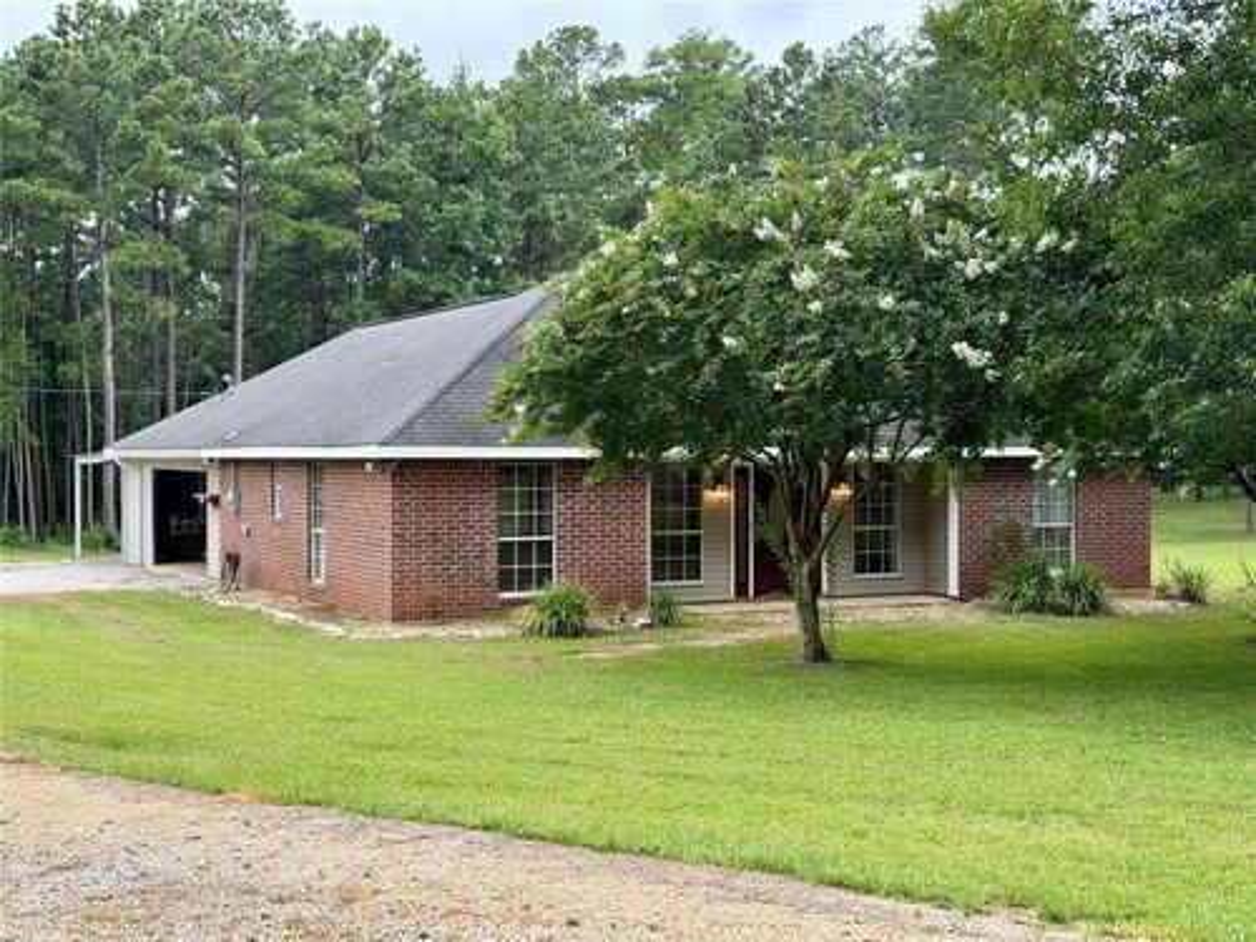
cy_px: 471
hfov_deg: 39.7
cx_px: 628
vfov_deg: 30.3
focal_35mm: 48
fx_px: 1742
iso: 80
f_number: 1.78
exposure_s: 1/323
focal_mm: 6.76
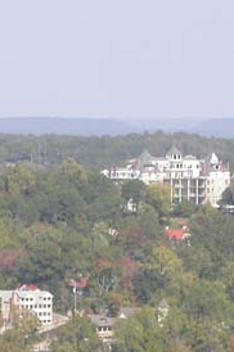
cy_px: 343
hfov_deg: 3.1
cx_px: 37
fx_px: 4281
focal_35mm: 438
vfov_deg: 4.7
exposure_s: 1/339
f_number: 6.2
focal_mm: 29.9
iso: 100
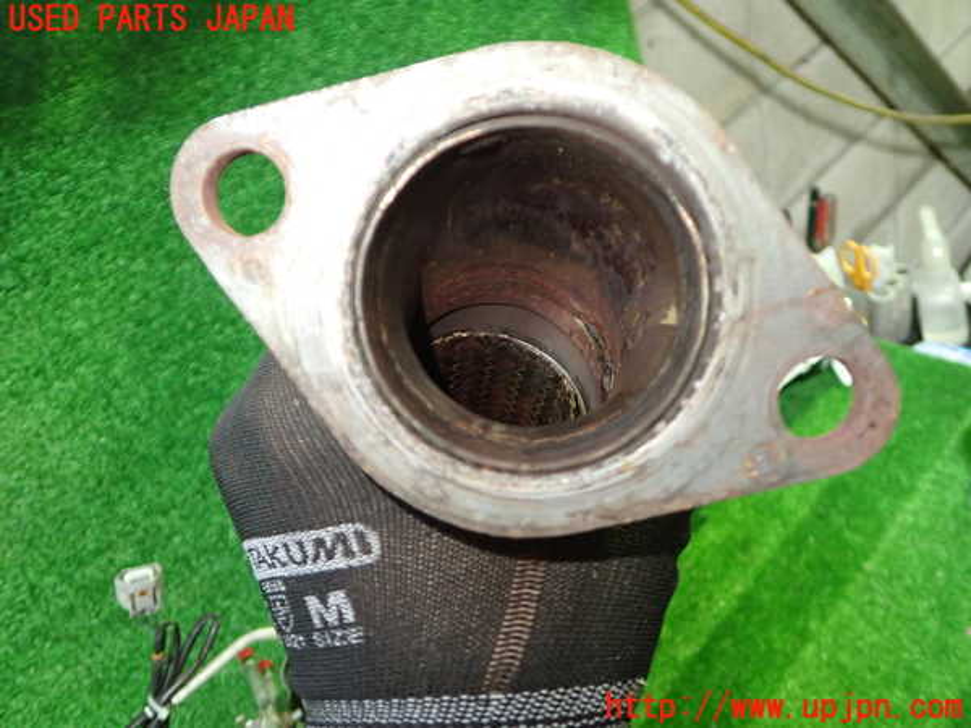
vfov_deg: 46.8
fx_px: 842
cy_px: 364
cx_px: 486
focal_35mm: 30
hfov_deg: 60.0
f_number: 2.3
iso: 640
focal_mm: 5.4
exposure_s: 1/30
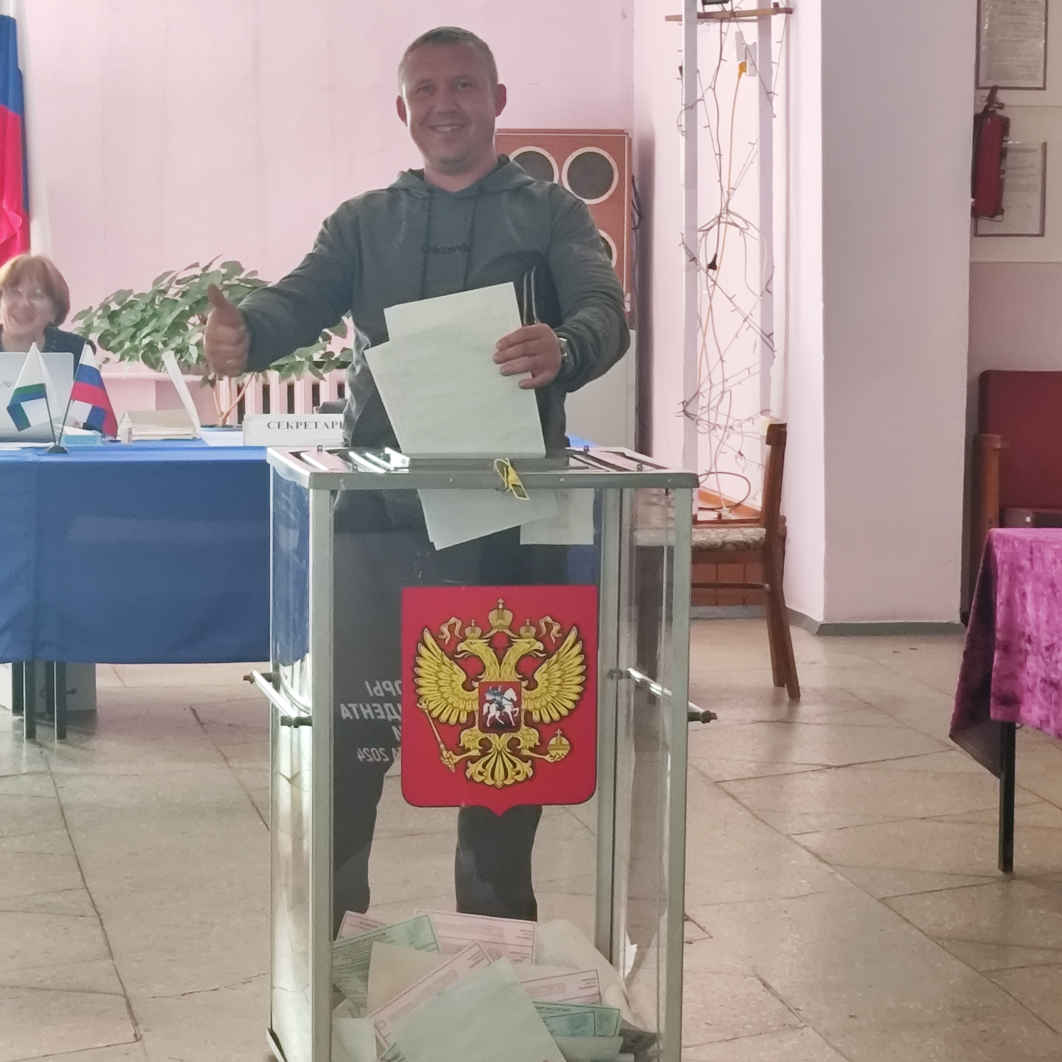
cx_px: 530
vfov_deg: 14.8
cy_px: 574
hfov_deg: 14.8
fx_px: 4096
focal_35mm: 118
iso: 160
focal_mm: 4.71
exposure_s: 1/33.3
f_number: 1.79
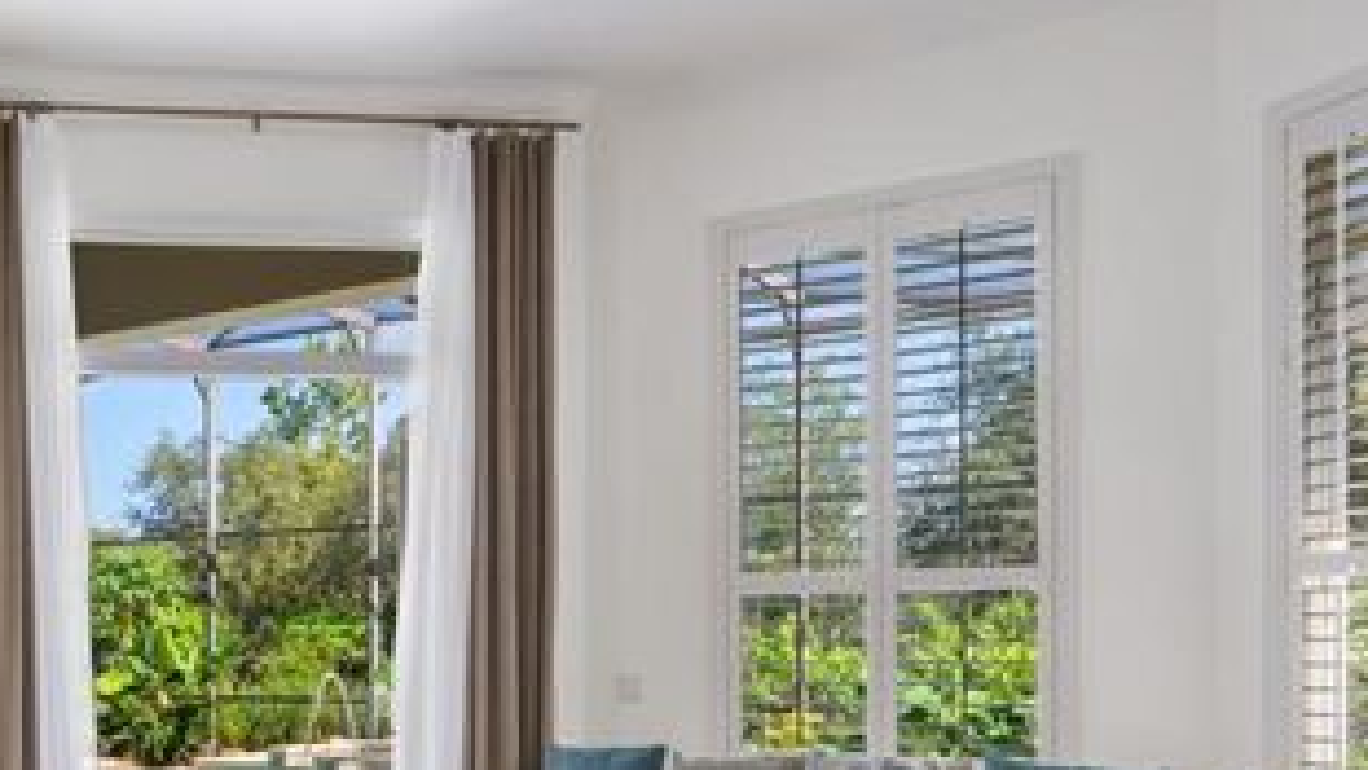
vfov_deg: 29.3
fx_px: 1422
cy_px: 662
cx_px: 121
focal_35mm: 39
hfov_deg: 46.1
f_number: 8
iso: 250
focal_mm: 16.5
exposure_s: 1/13
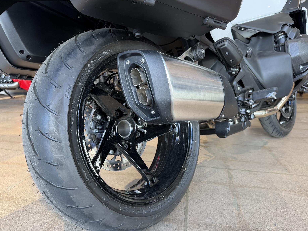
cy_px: 115
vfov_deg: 53.1
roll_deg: +0.4
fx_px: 231
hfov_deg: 67.3
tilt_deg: -11.5
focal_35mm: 26
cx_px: 157
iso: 125
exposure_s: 1/60
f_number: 1.78
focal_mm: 6.76
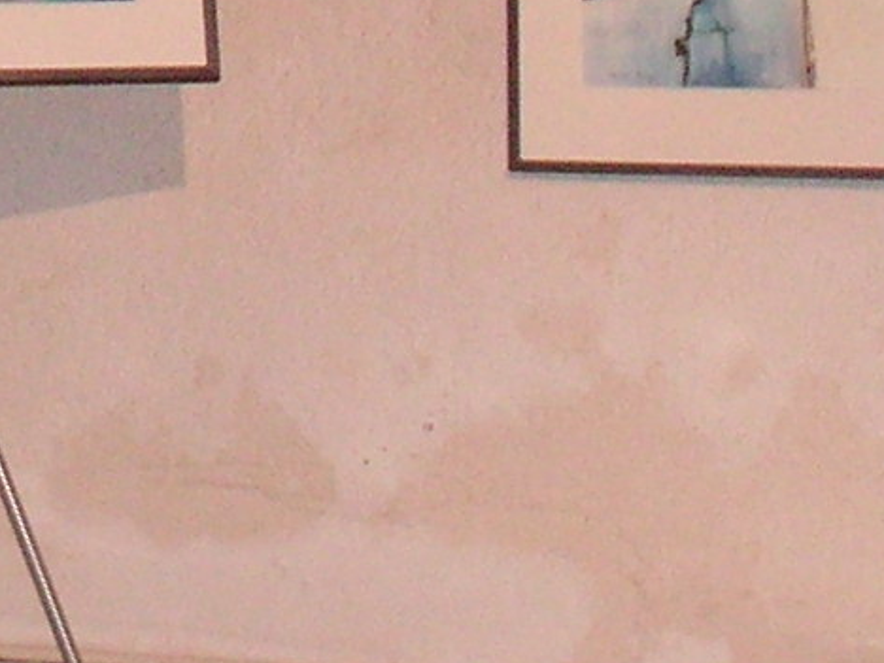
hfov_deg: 9.5
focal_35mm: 208
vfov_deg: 7.0
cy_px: -478
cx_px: 87
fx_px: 5312
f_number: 3.3
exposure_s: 1/45
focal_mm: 6.3
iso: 160
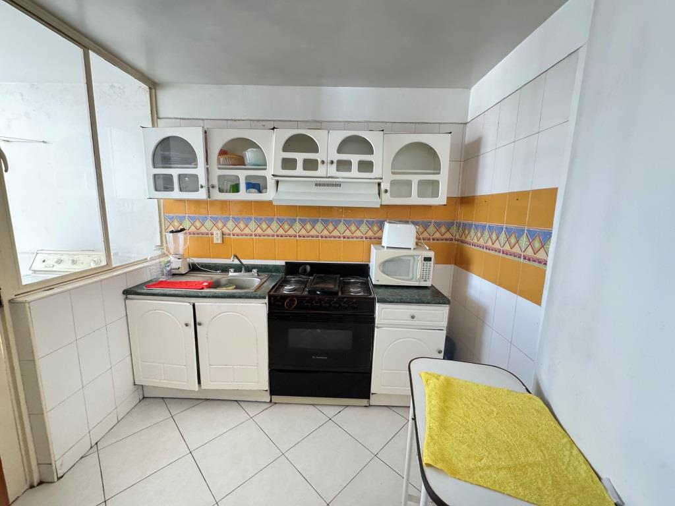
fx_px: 273
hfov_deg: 102.1
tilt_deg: -9.4
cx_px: 338
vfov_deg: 85.7
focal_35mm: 14
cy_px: 253
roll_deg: -0.8
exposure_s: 1/60
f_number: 2.2
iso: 640
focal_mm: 2.22
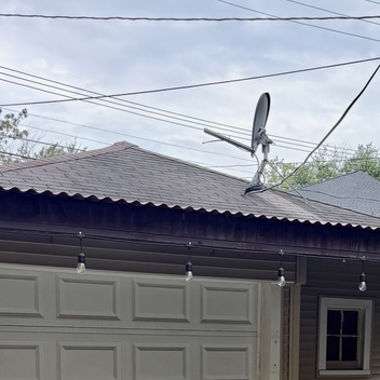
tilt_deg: -4.7
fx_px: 807
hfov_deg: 26.2
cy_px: 406
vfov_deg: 24.9
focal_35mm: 65
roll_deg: -0.7
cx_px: 277
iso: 80
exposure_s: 1/257
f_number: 1.78
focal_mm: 6.76
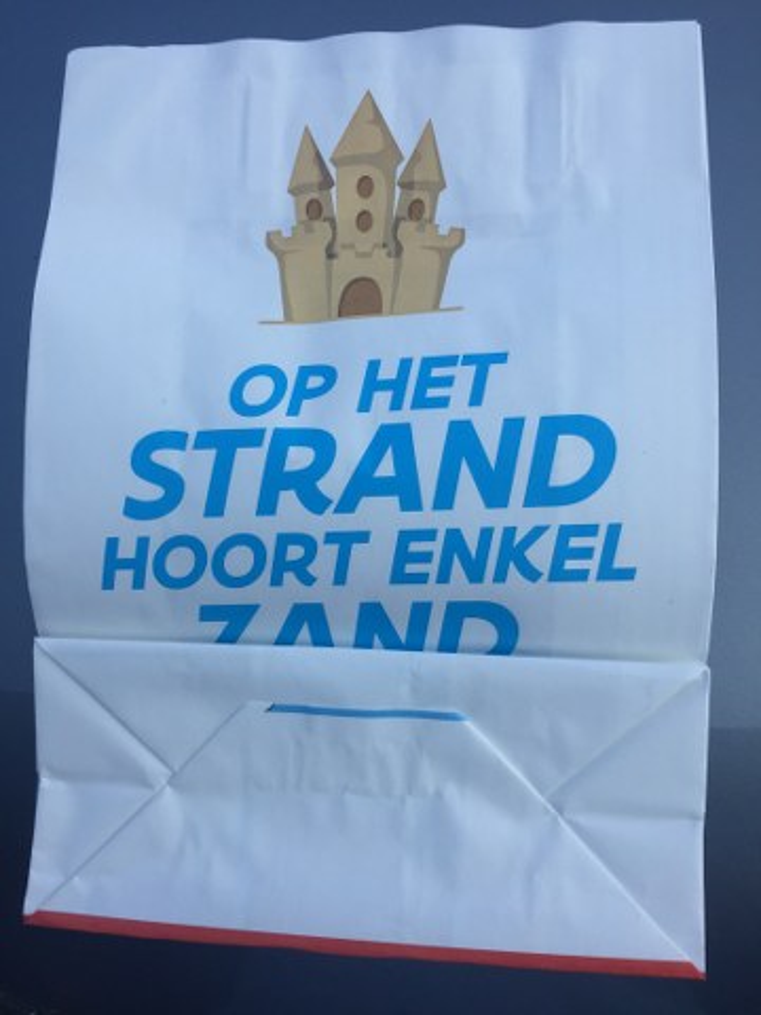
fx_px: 850
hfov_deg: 48.2
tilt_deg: -69.7
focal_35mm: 29
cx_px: 380
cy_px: 508
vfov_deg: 61.7
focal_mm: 4.15
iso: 32
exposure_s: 1/989
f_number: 2.2
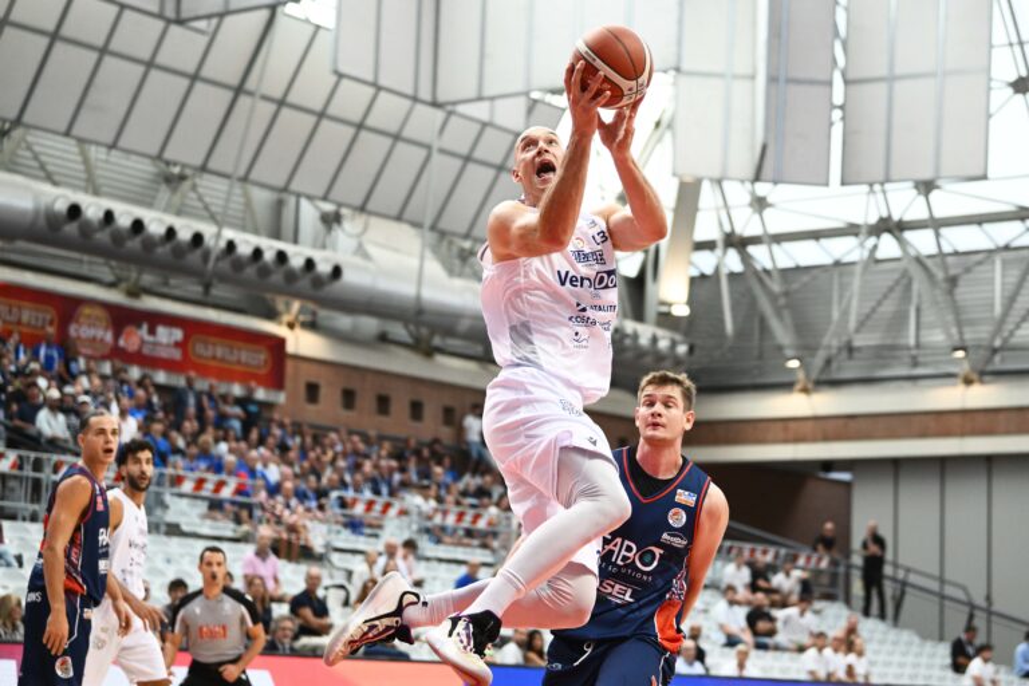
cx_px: 514
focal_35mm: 70
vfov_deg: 19.5
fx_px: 2001
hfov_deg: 28.8
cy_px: 343
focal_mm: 70
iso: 2000
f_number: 2.8
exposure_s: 1/1250
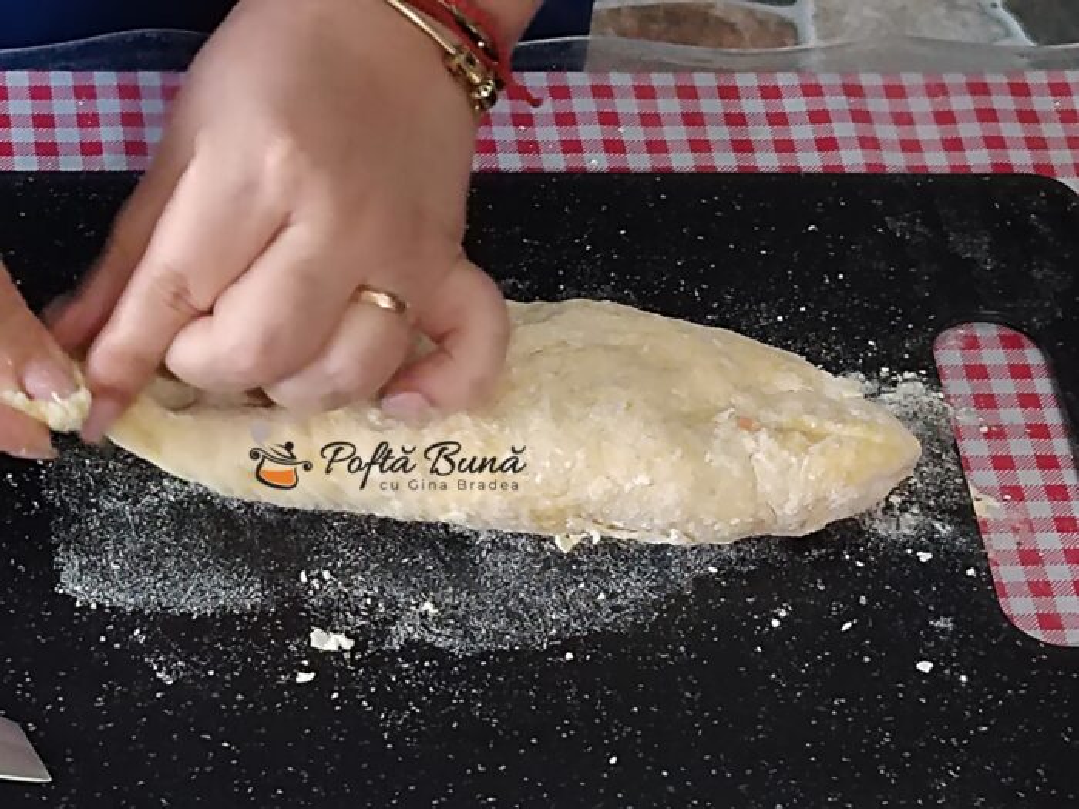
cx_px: 540
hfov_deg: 12.1
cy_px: 404
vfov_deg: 9.1
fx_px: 5081
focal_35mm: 163
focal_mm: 5.25
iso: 541
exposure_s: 1/33.3
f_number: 1.75
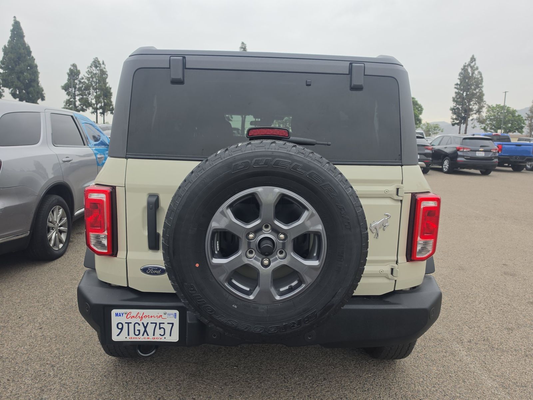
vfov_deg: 58.9
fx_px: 354
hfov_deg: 73.9
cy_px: 200
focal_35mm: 23
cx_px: 266
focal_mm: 6.5
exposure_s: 1/207
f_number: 1.4
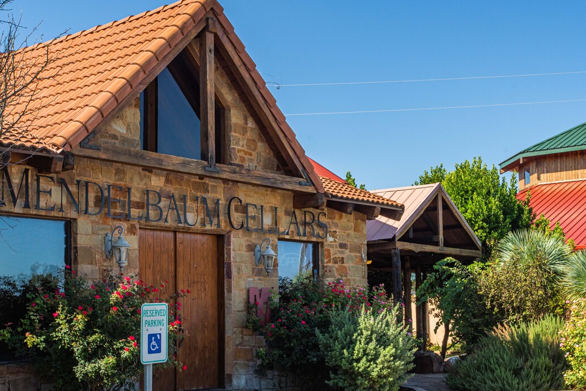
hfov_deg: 32.3
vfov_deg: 21.9
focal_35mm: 62
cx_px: 340
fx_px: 1009
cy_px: 237
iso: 400
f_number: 10
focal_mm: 40
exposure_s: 1/250
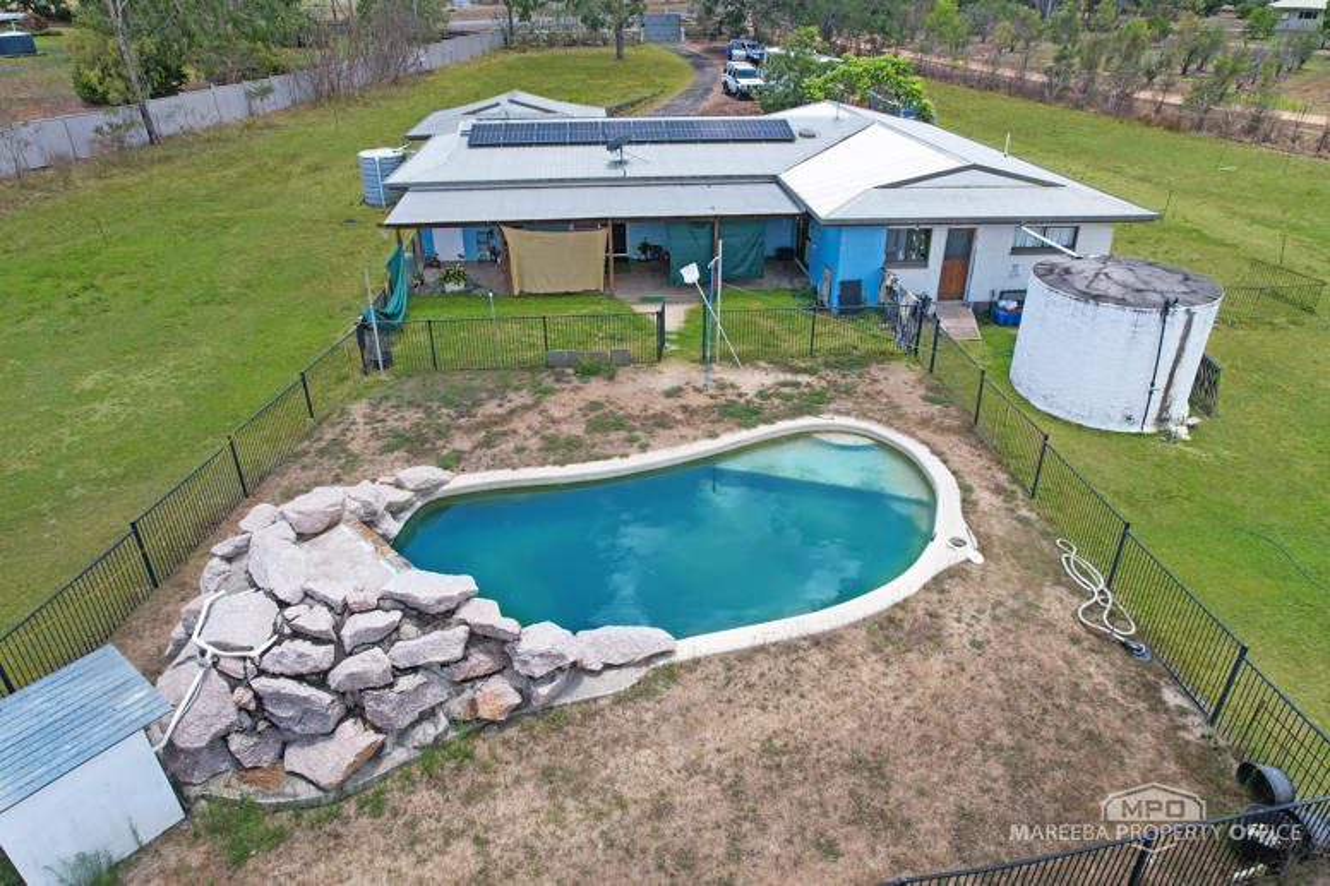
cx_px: 665
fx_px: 813
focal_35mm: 22
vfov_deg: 57.2
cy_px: 443
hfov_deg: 78.6
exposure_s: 1/1000
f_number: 2.8
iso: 130
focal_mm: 8.38
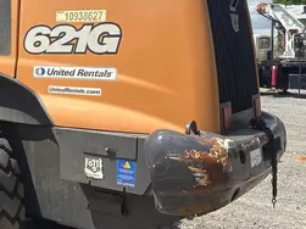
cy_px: 83
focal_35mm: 57
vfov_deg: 25.5
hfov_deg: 30.4
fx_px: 504
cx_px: -28
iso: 50
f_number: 1.6
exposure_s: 1/3311
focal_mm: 5.96
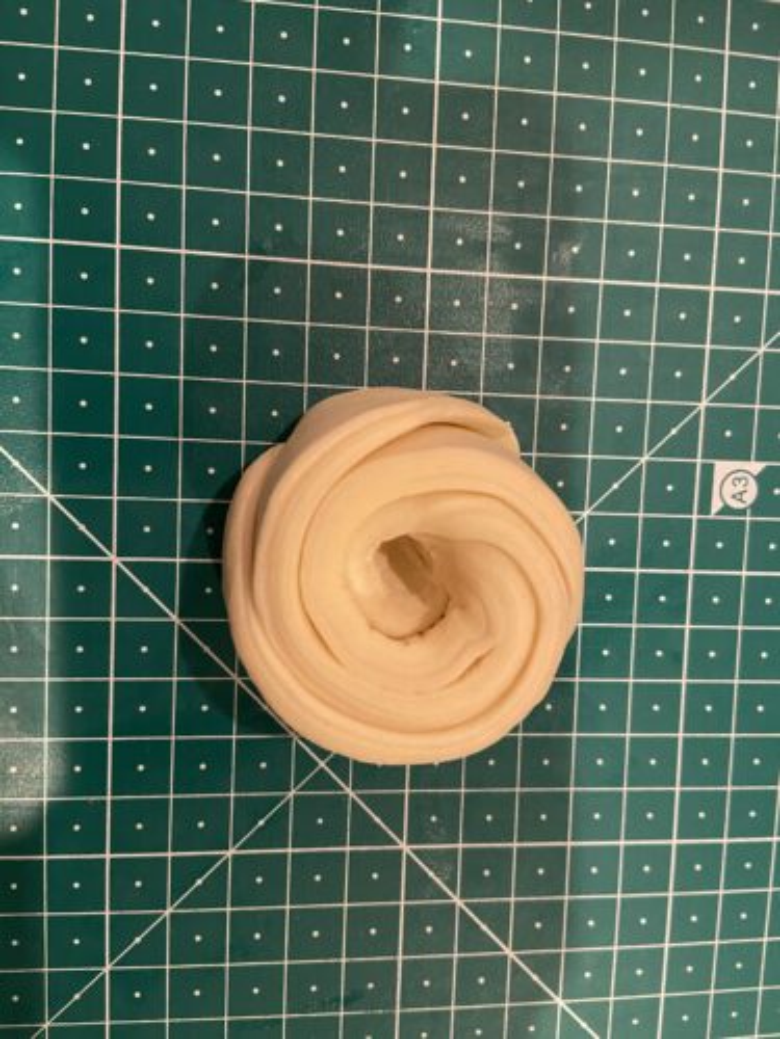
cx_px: 390
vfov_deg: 67.3
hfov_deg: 53.1
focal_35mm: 26
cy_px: 520
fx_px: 781
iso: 500
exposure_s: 1/25
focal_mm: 4.25
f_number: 1.8
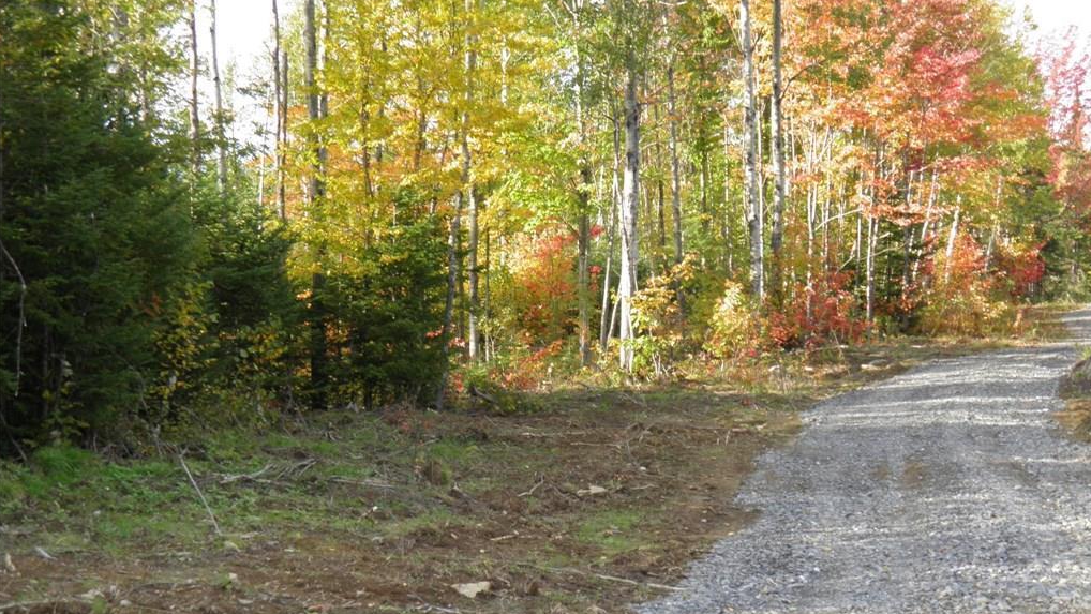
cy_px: 326
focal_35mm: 80
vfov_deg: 15.1
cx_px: 544
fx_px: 2315
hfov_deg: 26.5
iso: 50
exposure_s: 1/60
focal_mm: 13.2
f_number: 3.9
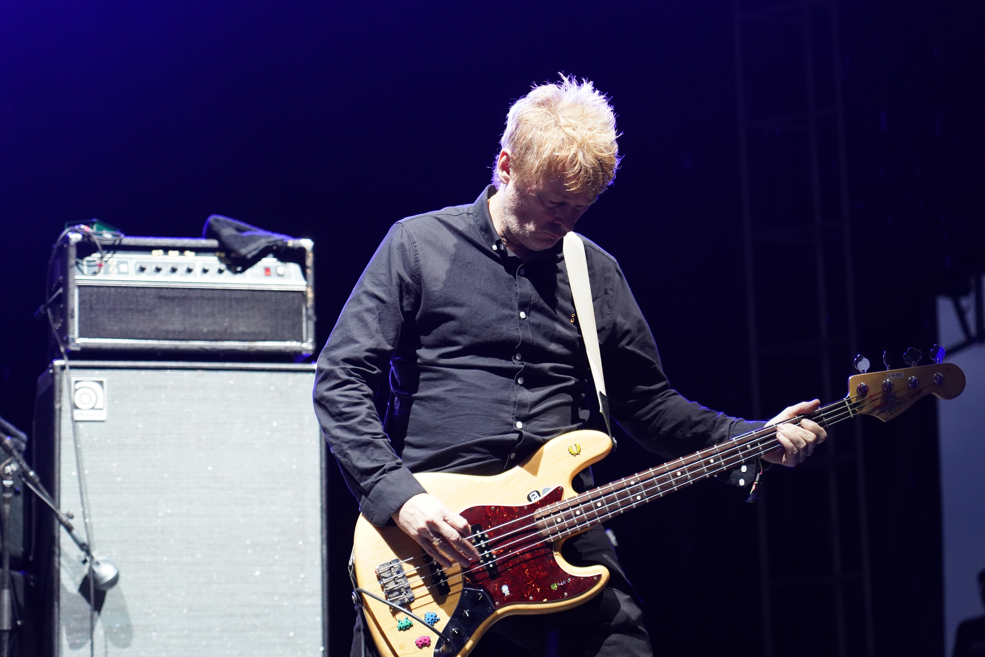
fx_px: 2873
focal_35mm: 105
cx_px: 492
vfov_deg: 13.0
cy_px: 328
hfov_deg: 19.5
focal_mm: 105
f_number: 4
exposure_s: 1/160
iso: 4000
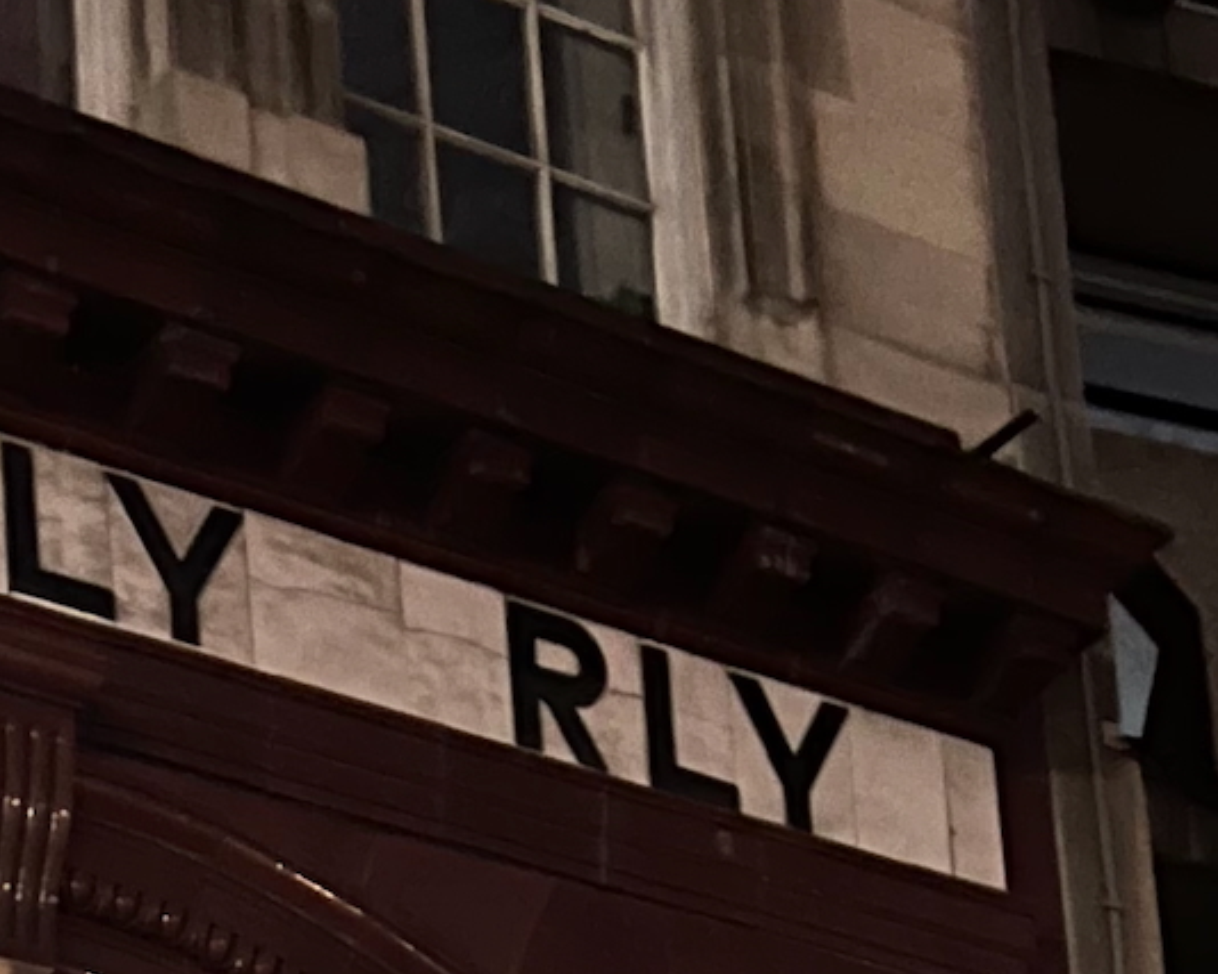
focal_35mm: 95
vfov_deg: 15.7
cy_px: 1118
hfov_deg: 19.5
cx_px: -18
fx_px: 3424
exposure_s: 1/12
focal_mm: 5.7
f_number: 1.5
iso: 640
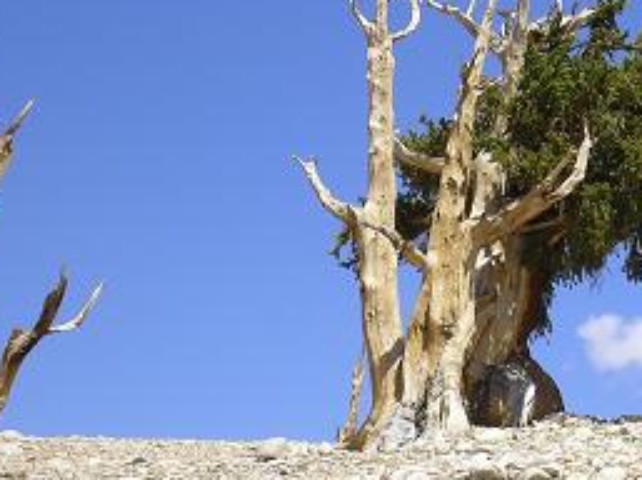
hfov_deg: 9.9
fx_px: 3704
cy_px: 236
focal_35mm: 200
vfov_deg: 7.4
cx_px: 525
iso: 64
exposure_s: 1/400
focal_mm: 17.4
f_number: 7.1
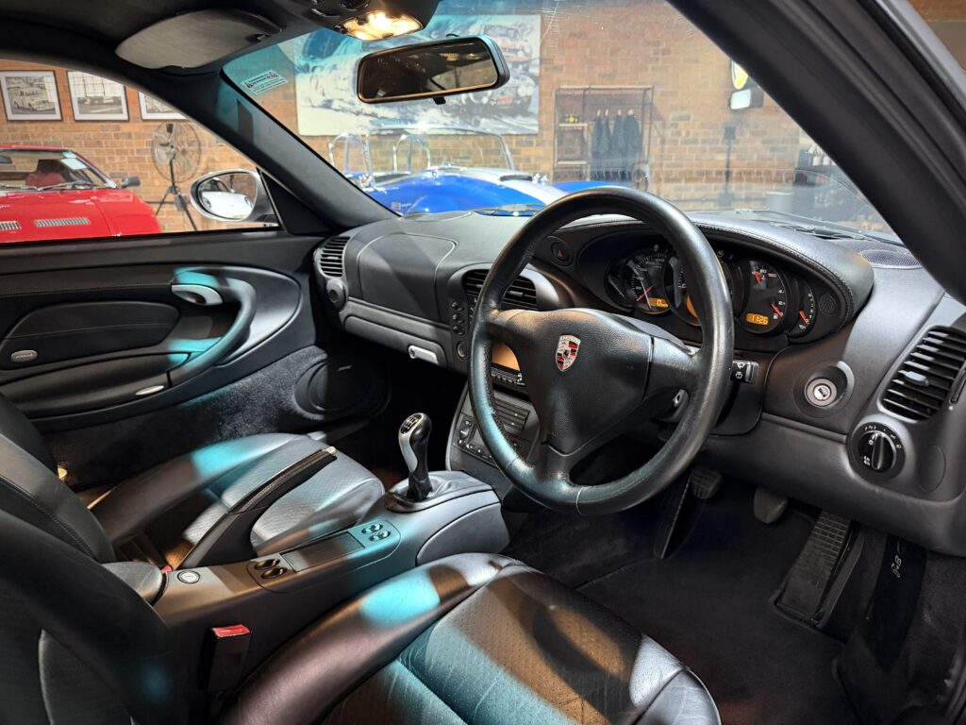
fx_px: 670
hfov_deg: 71.6
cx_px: 483
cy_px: 362
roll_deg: +0.4
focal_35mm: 24
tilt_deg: -15.5
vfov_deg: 56.8
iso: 640
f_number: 1.78
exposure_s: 1/33
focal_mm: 6.76
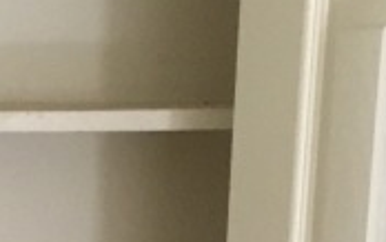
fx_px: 1590
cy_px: 494
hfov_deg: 13.4
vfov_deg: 8.3
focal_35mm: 151
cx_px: -109
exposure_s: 1/15
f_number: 2.2
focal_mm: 4.15
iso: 200
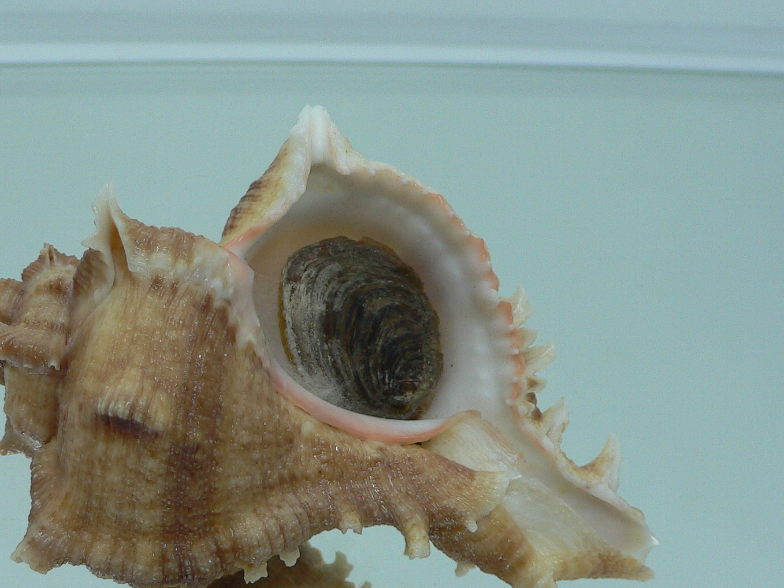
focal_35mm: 52
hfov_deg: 36.6
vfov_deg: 27.8
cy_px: 411
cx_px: 296
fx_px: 1178
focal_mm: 4.6
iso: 80
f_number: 2.8
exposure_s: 1/60
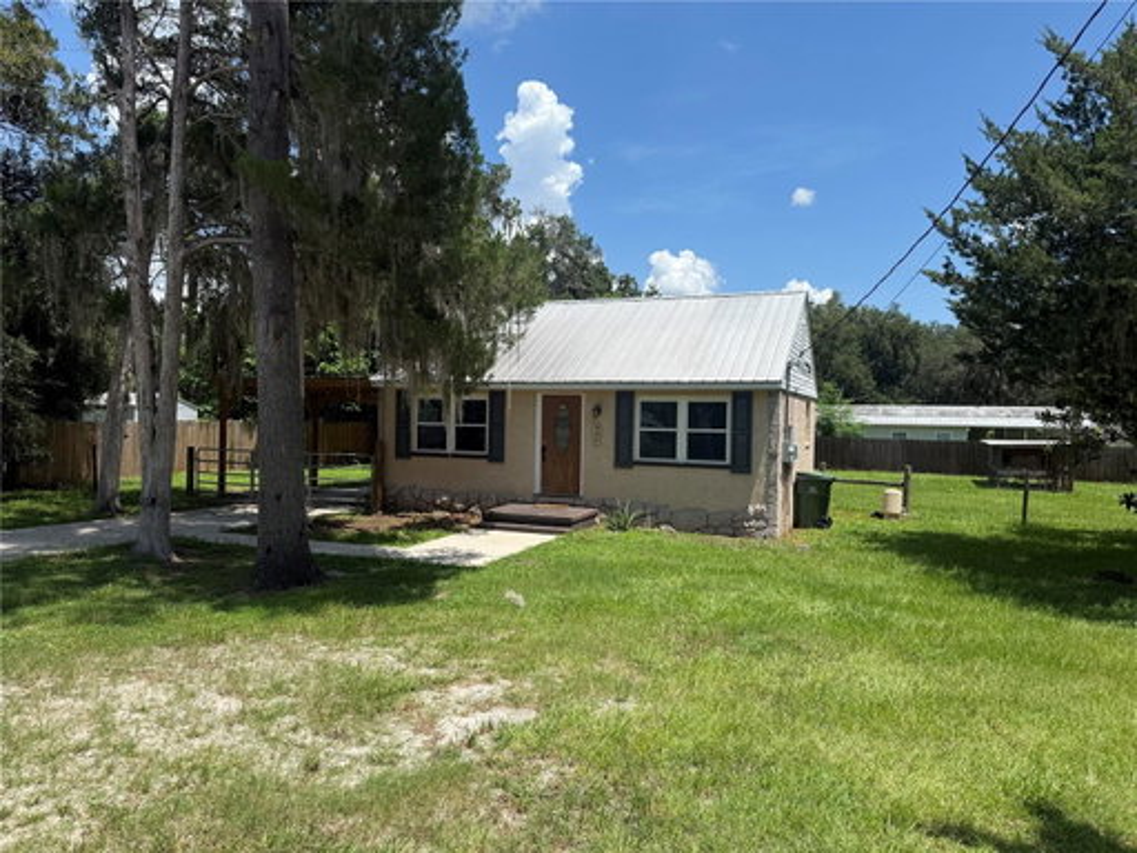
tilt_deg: -1.0
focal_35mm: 24
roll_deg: +0.1
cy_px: 426
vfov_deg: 56.8
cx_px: 568
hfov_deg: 71.6
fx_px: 788
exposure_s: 1/4405
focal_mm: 6.76
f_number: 1.78
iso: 80
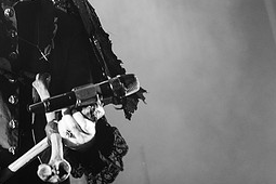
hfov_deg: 19.8
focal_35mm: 102
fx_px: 782
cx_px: 51
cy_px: 21
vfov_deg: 13.3
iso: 2000
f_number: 3.2
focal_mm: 38
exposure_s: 1/320
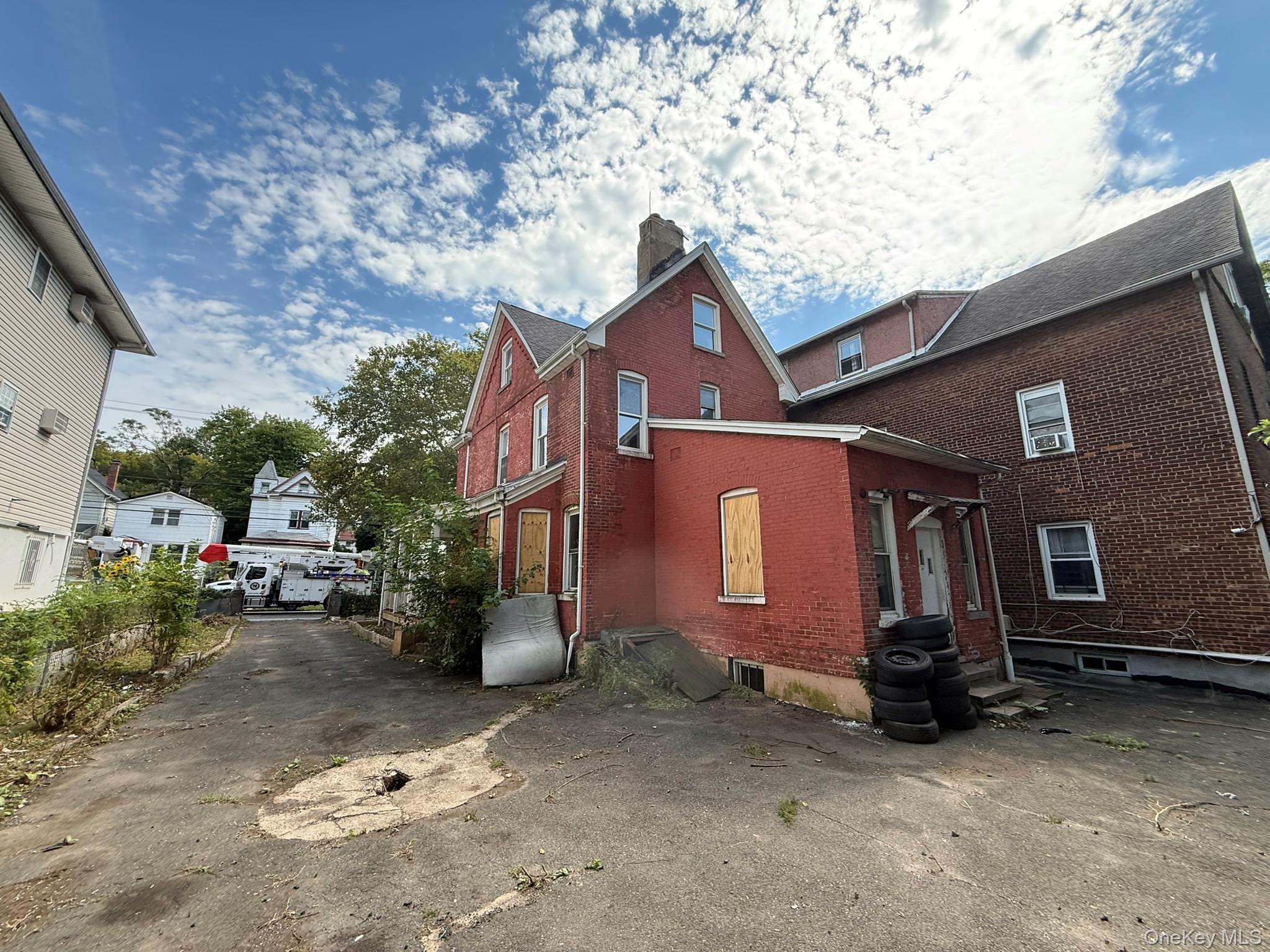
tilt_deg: +13.4
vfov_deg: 85.7
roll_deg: -0.5
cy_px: 476
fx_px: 514
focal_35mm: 14
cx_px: 635
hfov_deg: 102.1
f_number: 2.2
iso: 64
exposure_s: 1/569
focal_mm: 2.22
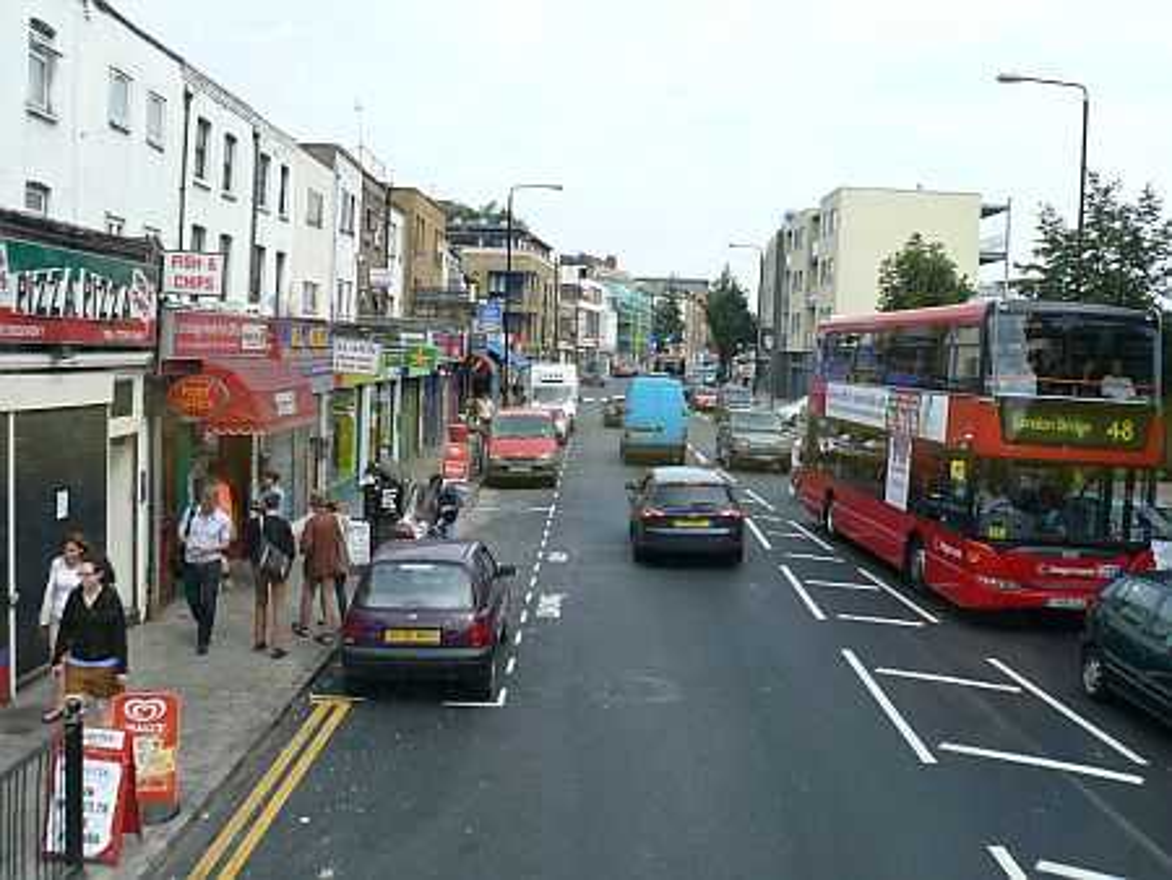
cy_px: 440
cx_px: 586
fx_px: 1186
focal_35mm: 35
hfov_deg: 52.6
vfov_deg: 40.7
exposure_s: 1/200
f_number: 5.6
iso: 100
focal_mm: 7.4
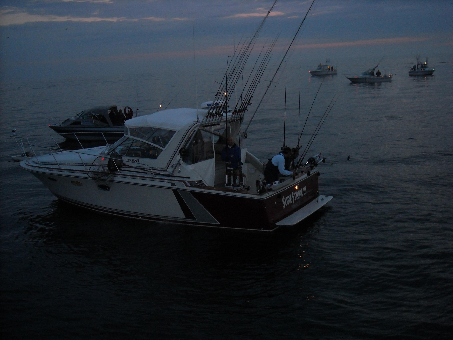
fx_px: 576
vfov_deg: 32.9
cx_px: 226
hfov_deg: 42.9
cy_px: 170
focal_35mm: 44
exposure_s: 1/60
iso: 200
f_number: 3.1
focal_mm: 7.1
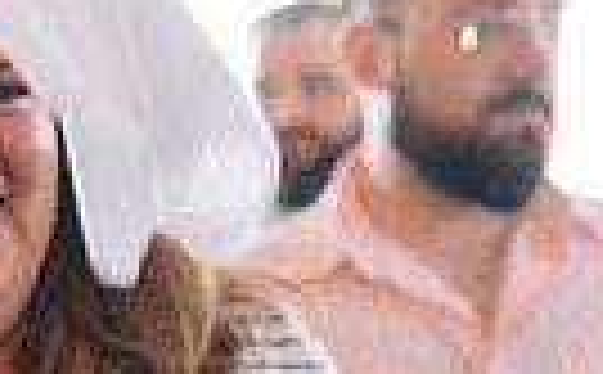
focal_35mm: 155
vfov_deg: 8.3
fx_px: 2541
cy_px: 534
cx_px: 94
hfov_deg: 13.4
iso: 1250
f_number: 2
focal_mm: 35
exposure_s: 1/200
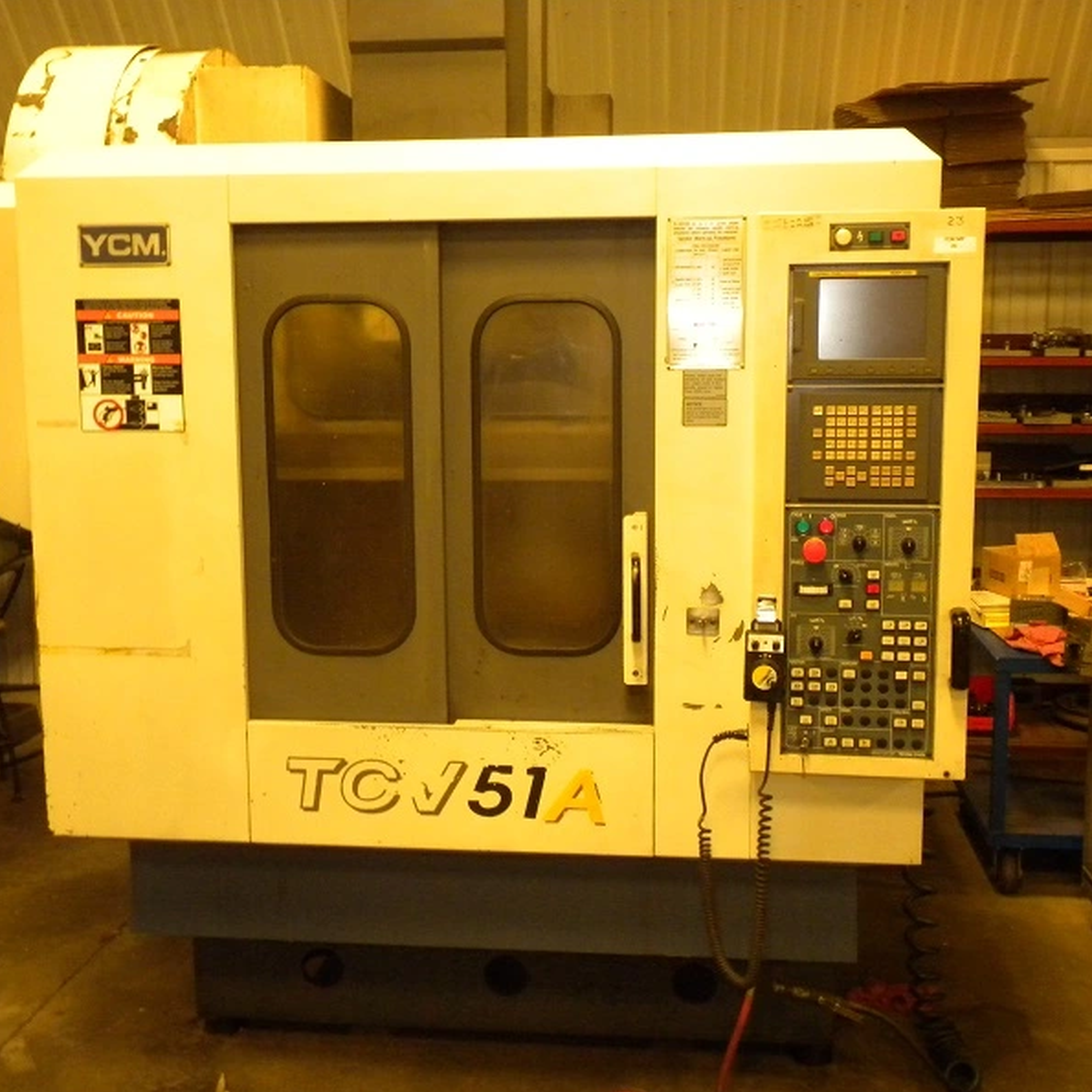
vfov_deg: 38.3
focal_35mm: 44
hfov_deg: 38.3
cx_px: 536
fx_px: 1570
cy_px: 549
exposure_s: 1/30
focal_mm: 6.6
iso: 400
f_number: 3.5
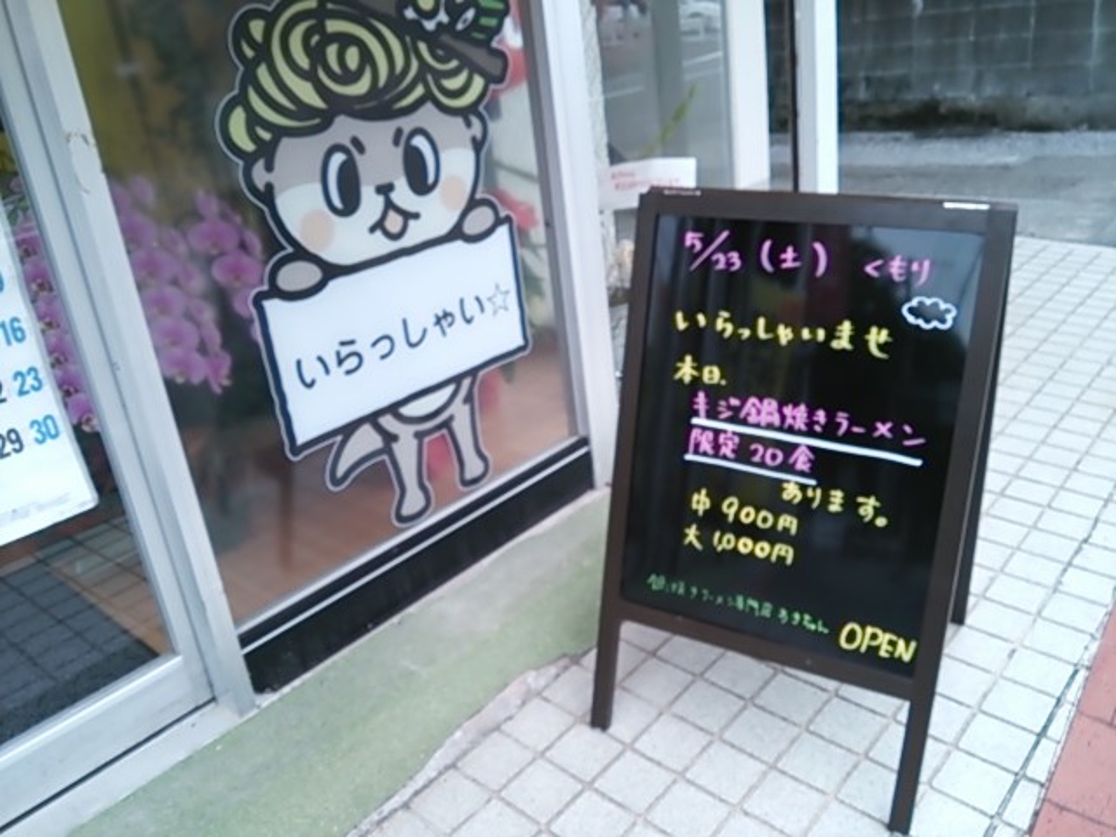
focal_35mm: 28
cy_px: 418
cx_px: 558
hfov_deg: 63.4
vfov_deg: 49.7
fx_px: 903
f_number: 2.5
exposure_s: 1/89
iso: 32
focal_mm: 4.21
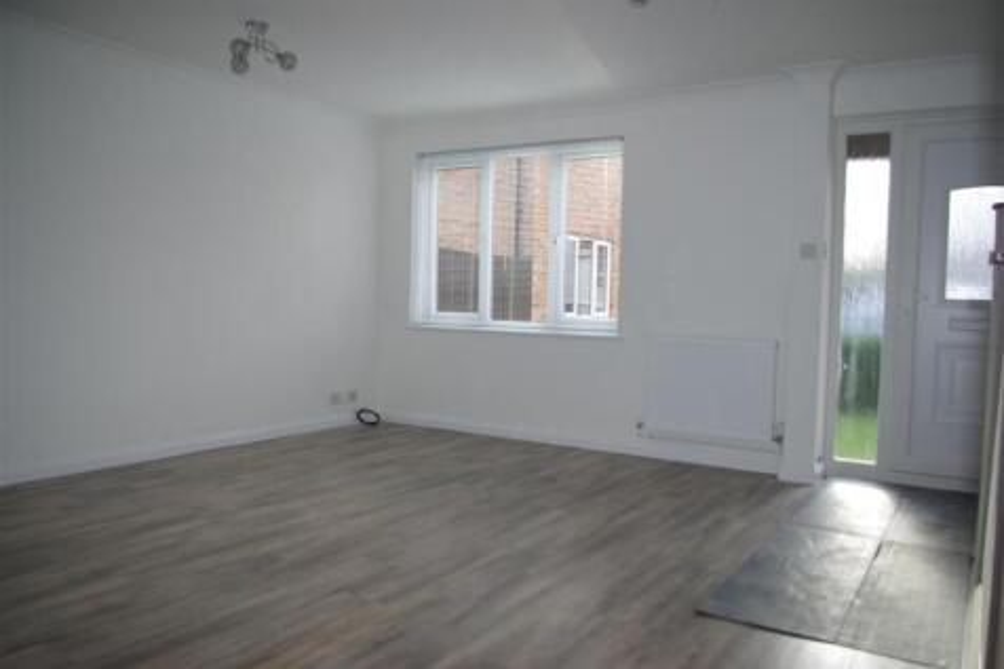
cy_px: 334
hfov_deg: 67.4
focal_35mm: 27
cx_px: 502
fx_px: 753
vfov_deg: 47.9
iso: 100
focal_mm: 18
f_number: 3.5
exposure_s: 1/60
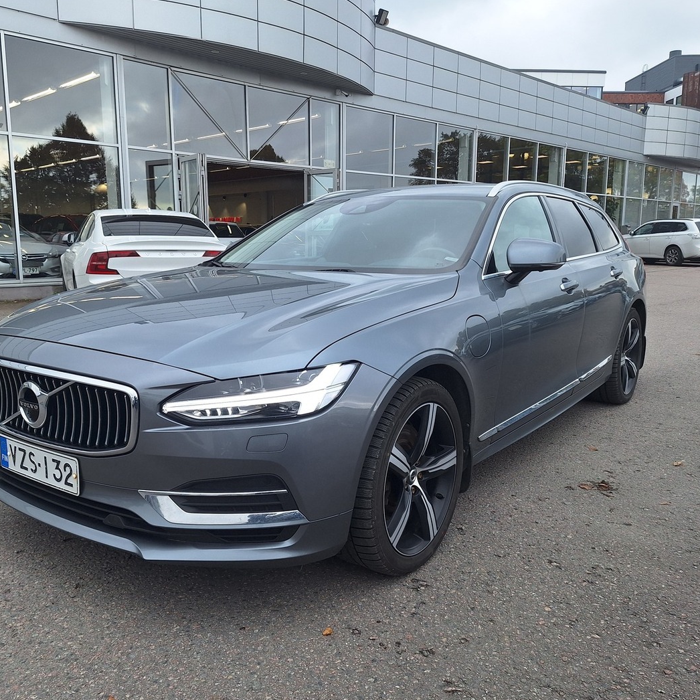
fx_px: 641
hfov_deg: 57.2
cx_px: 318
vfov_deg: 57.3
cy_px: 347
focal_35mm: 28
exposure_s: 1/267
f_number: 1.8
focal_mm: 5.54
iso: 40
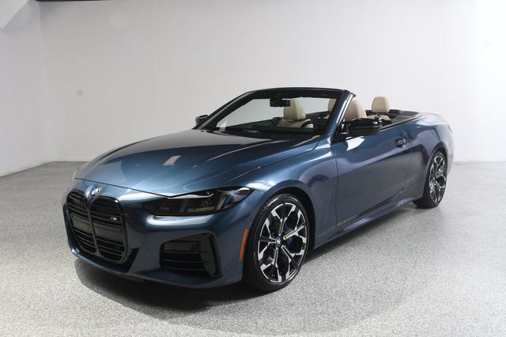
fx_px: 478
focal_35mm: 34
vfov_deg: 38.8
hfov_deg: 55.8
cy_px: 168
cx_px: 253
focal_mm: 23
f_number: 9
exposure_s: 1/160
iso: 100
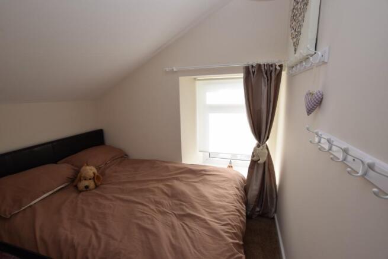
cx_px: 194
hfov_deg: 100.4
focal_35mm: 15
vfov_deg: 77.4
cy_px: 130
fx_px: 162
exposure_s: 1/125
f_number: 5.6
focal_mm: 10
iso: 160
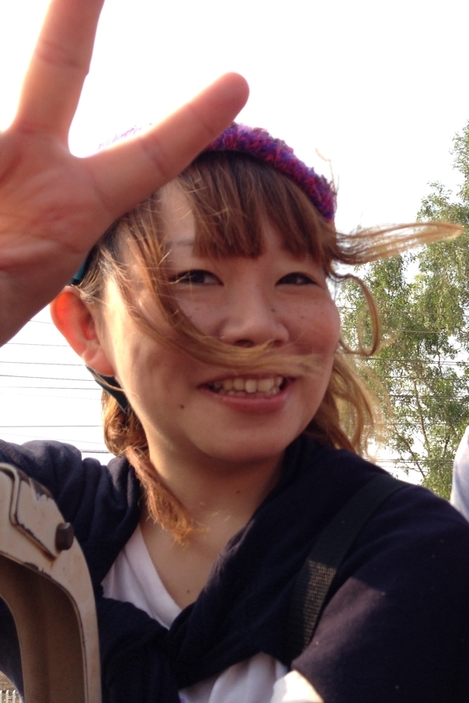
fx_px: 898
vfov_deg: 42.7
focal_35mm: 46
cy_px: 352
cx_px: 433
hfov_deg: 28.0
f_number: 2.4
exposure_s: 1/602
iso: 50
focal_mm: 4.12
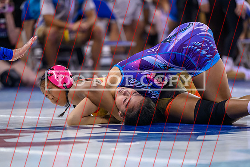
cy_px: 103
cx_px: 105
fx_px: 1822
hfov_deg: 7.8
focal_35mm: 262
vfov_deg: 5.2
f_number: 2.8
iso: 3200
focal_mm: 200
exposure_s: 1/800
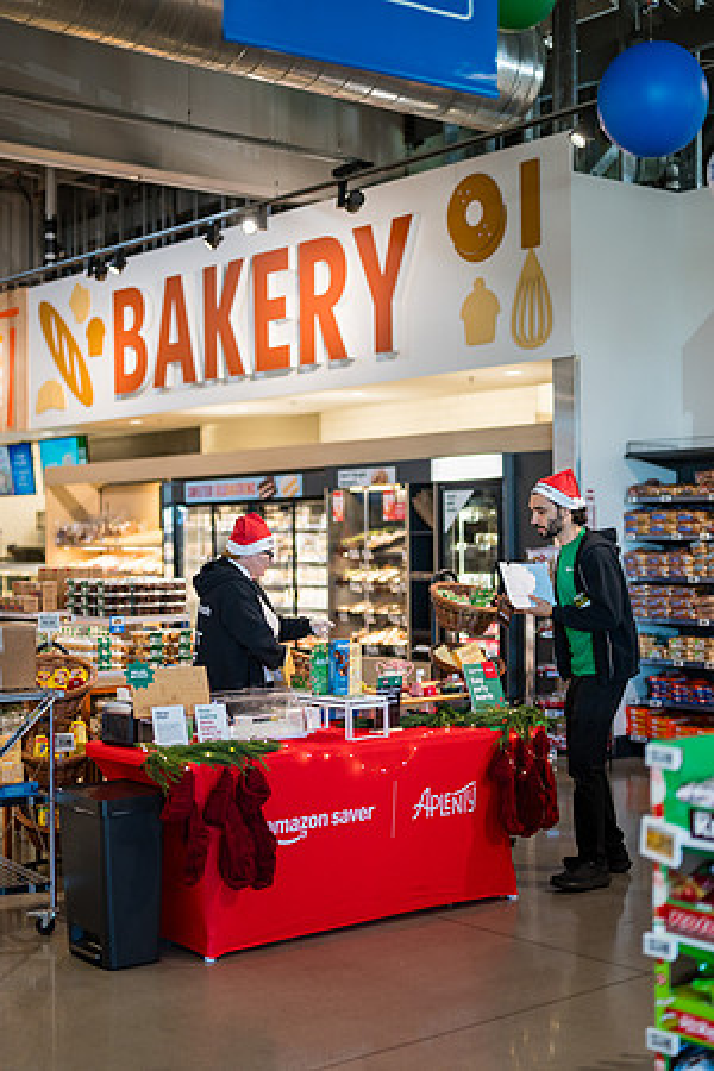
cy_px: 536
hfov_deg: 27.0
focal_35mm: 50
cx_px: 357
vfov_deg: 39.6
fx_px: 1487
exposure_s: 1/800
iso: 800
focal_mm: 50
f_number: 1.3
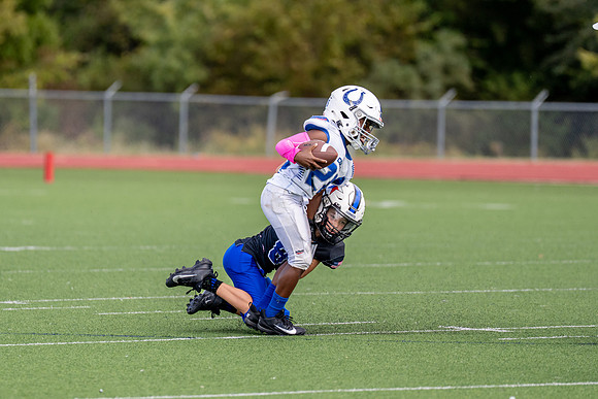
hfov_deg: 5.5
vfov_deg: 3.7
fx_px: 6223
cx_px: 265
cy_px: 202
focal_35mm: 375
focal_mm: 200
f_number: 2.8
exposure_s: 1/4000
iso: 250
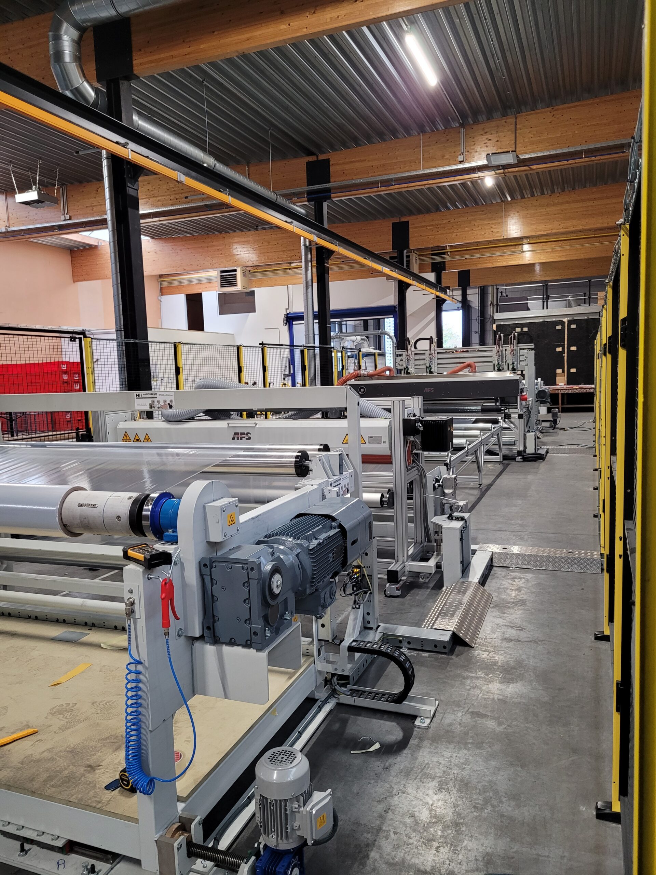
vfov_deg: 67.3
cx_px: 328
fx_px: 657
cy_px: 438
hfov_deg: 53.1
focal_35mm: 26
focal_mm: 5.4
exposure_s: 1/50
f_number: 1.8
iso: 320
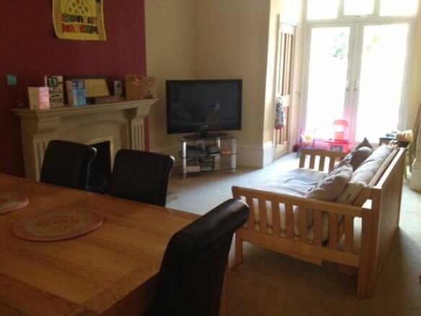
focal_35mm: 35
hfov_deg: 52.6
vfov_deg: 40.7
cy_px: 158
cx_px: 210
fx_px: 426
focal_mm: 4.28
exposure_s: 1/20
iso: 160
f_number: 2.4
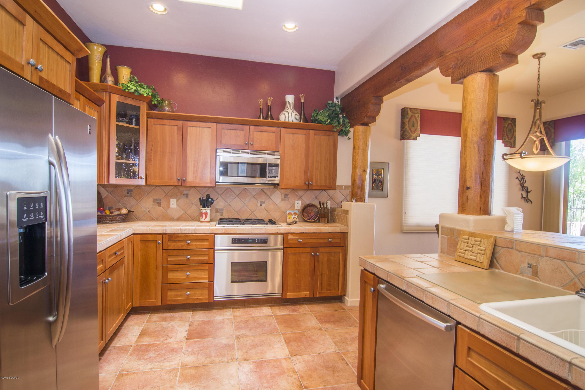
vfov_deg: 67.4
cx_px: 292
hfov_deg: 90.0
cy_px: 195
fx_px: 292
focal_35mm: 18
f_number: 7.1
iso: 100
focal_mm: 12
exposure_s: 1/3
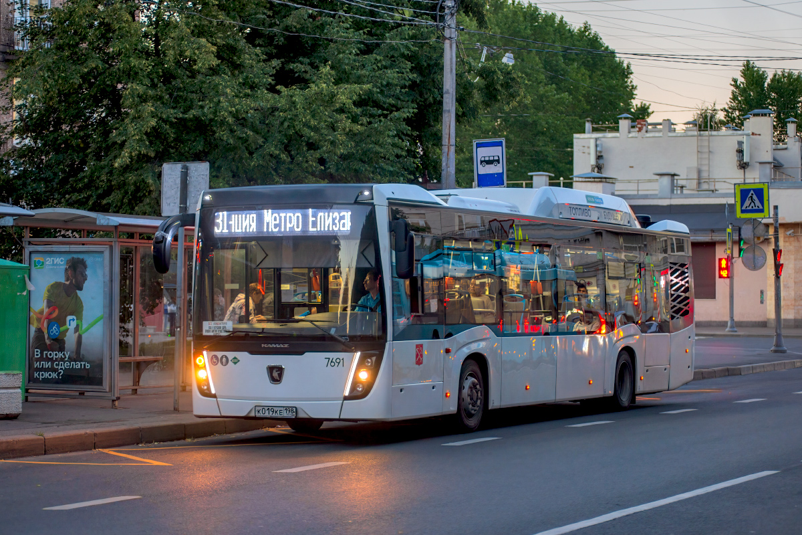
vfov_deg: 17.1
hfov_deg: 25.4
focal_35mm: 80
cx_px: 401
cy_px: 268
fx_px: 1782
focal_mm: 80
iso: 400
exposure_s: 1/100
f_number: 2.8
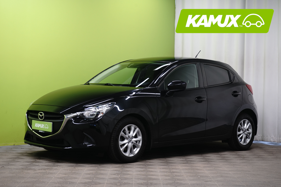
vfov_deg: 19.5
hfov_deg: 28.8
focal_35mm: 70
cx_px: 140
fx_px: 546
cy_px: 94
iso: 500
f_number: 8
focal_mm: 70
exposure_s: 1/6
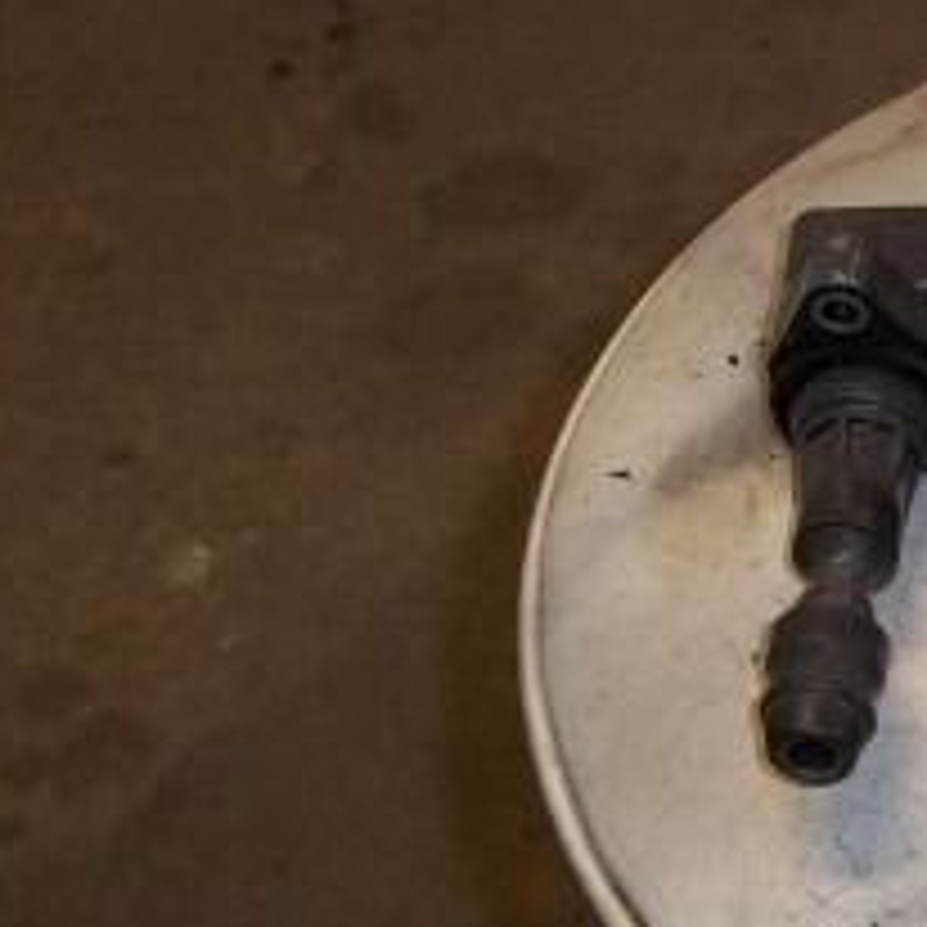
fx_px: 2999
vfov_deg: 17.3
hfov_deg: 16.1
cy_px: 814
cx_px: 1382
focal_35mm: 99
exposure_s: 1/30
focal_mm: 6.5
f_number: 3.1
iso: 160
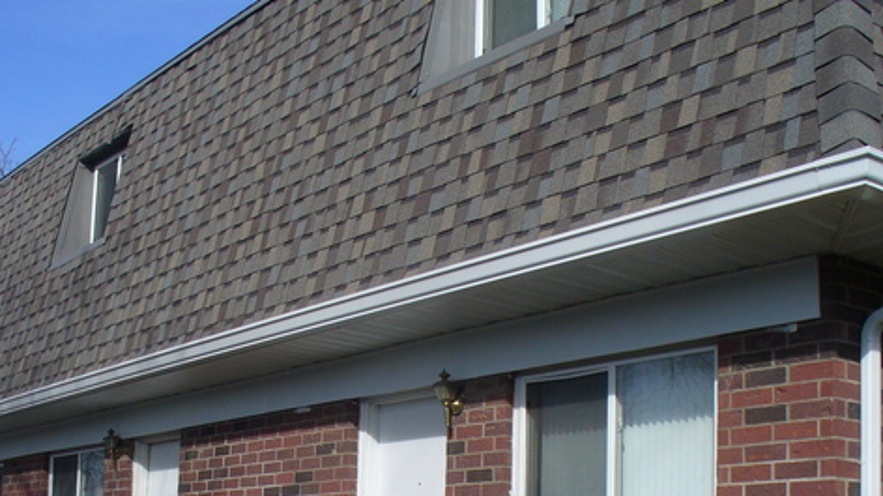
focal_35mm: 57
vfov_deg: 20.6
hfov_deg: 36.6
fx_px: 1334
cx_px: 386
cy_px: 449
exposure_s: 1/400
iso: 80
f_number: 5.6
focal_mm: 6.1
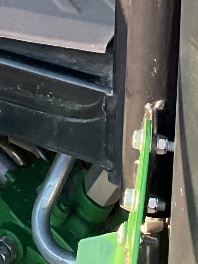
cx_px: -80
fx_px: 1159
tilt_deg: -6.6
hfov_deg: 9.5
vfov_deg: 10.9
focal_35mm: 152
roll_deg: +0.4
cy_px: -386
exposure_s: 1/120
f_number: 1.8
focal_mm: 3
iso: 25
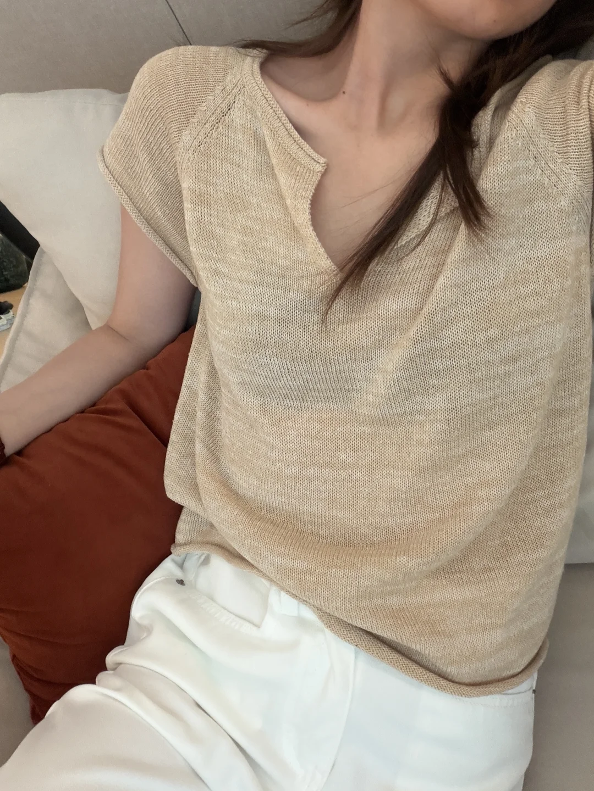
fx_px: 686
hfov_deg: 46.8
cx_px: 297
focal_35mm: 30
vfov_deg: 60.0
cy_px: 396
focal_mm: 2.71
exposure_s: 1/60
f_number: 1.9
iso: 250
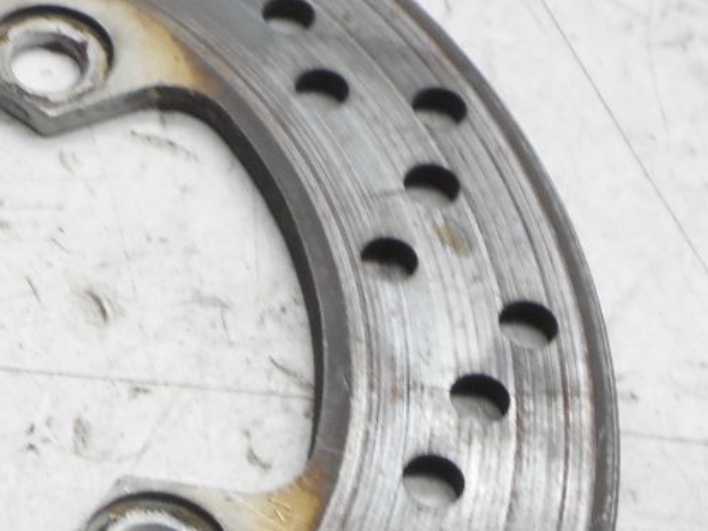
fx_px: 1963
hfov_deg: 19.2
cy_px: 452
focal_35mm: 96
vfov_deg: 15.3
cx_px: -169
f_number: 3.4
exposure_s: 1/40
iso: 80
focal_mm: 5.1
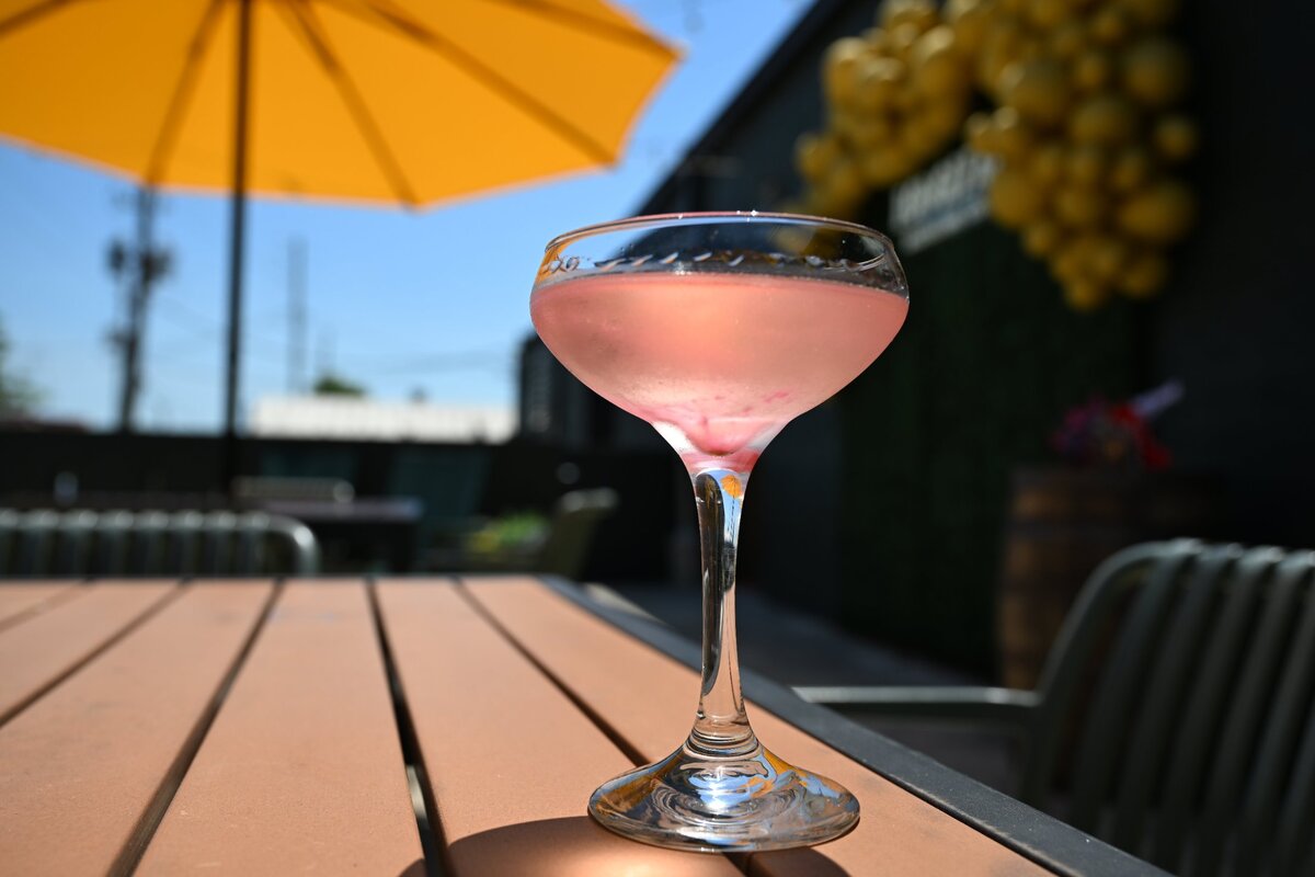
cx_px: 658
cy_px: 438
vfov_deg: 42.3
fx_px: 1132
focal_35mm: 31
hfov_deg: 60.3
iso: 100
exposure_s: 1/1000
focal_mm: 31
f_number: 5
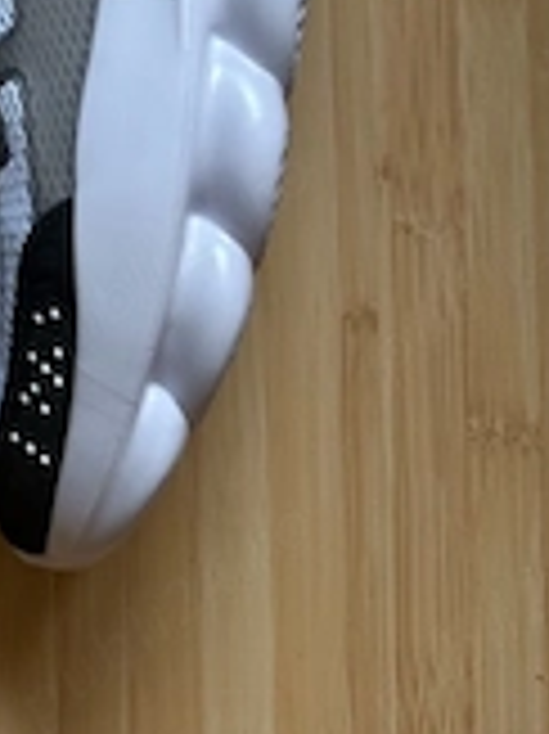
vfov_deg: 30.0
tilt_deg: -82.4
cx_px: -94
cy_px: -32
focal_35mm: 59
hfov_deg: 22.9
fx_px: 1249
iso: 200
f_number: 1.78
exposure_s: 1/115
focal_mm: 6.76
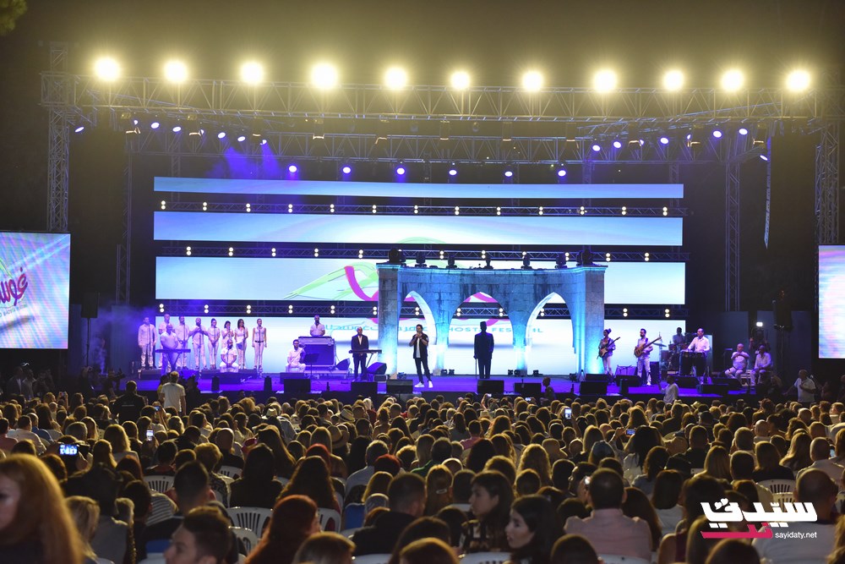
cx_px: 422
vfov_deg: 24.2
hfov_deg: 35.6
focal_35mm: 56
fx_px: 1315
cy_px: 282
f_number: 3.2
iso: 2500
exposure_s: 1/200
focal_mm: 56
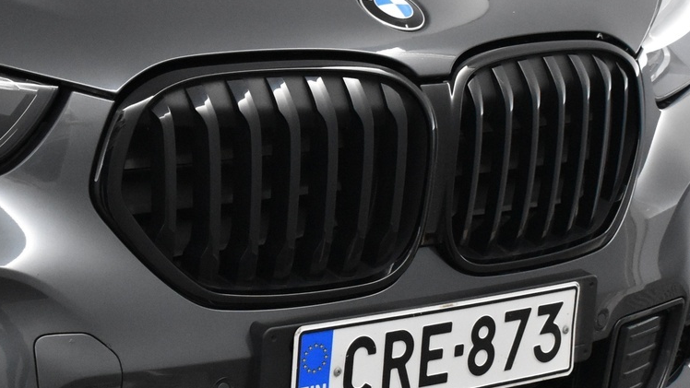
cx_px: 78
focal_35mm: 102
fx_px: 1866
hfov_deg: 20.5
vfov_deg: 11.9
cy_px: 206
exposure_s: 1/125
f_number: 5.6
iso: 3200
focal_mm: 30
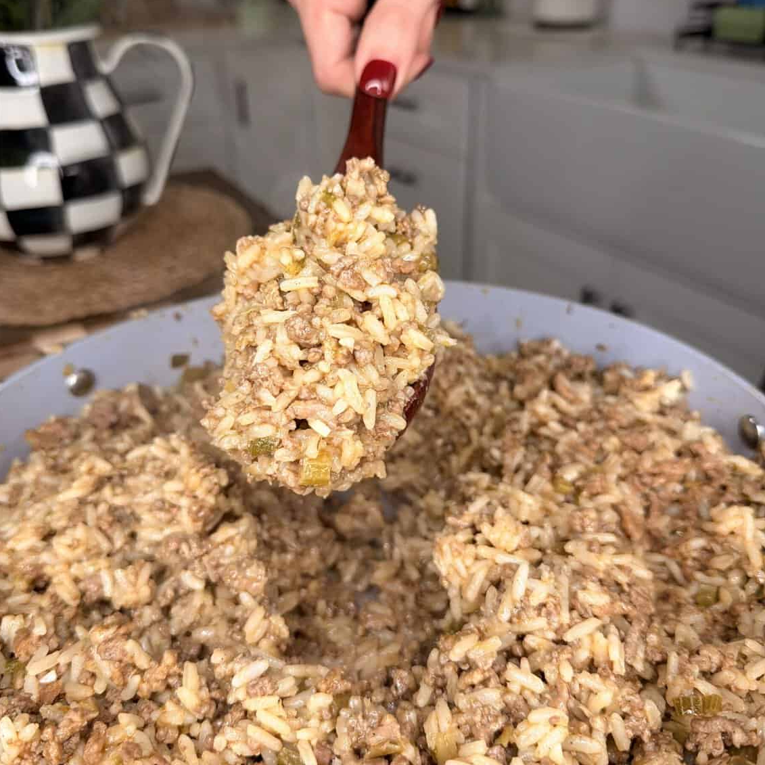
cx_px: 360
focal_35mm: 30
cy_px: 354
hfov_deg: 54.0
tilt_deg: -28.7
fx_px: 750
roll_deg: +2.2
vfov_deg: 54.0
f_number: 1.78
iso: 80
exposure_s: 1/313
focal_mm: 6.76
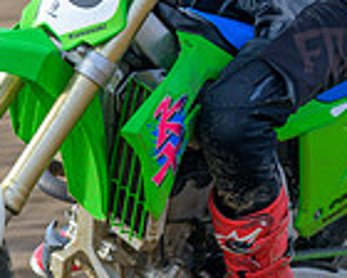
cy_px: 81
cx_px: 27
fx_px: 7189
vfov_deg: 2.2
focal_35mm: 700
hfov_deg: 2.8
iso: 400
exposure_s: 1/320
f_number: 8
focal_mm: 180
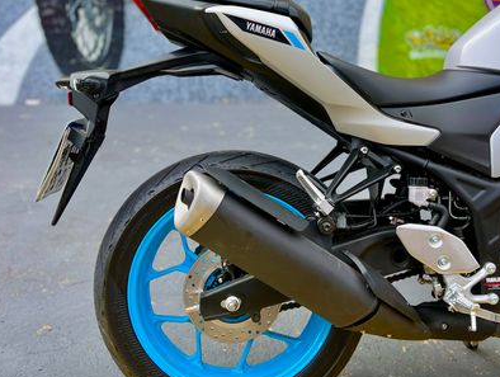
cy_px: 162
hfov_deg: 58.2
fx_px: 449
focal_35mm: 31
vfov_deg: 45.5
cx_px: 264
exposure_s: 1/1511
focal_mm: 5.7
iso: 50
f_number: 1.5
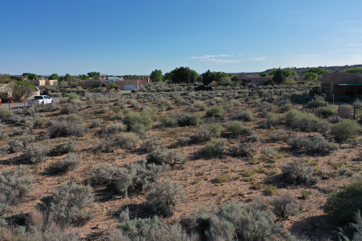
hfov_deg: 65.5
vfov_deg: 46.4
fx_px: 282
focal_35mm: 28
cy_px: 120
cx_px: 181
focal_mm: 10.26
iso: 100
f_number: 2.8
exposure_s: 1/2500
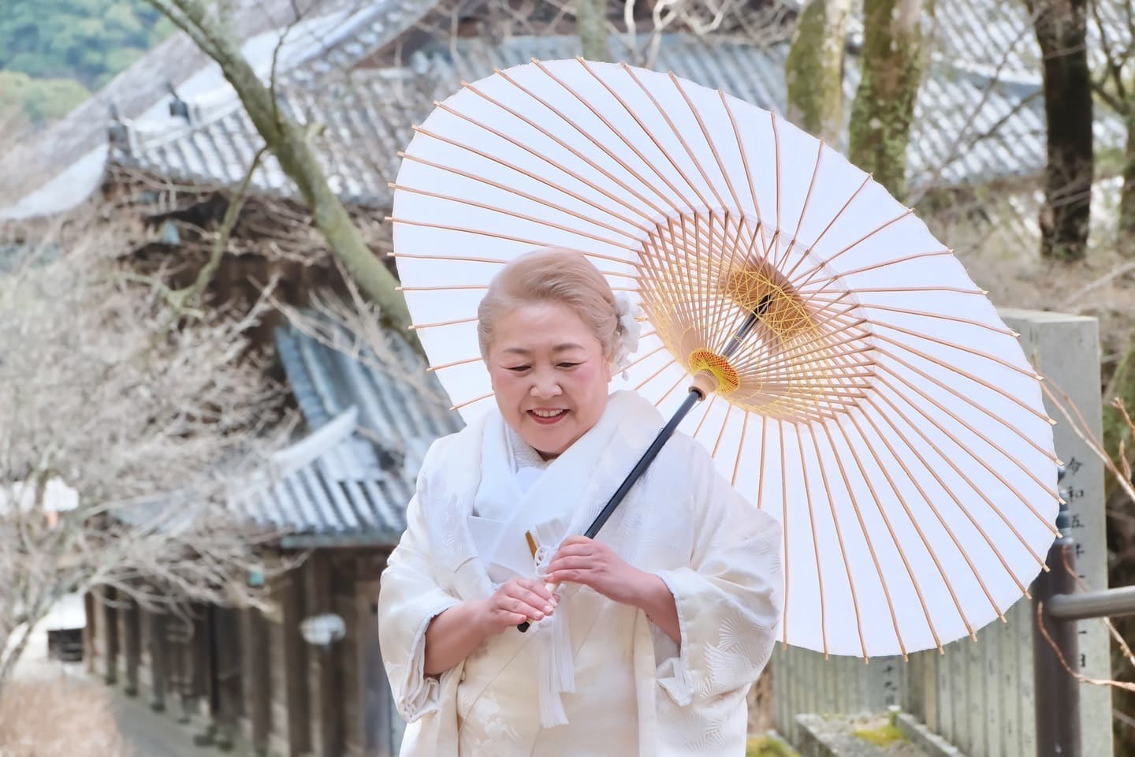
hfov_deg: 19.5
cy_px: 378
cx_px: 568
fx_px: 3310
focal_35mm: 105
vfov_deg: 13.0
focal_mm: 70
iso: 1600
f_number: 5.6
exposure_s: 1/160
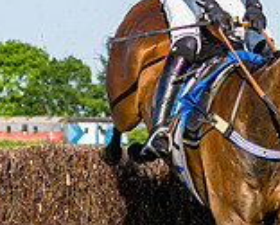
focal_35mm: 450
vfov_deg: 3.4
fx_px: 3731
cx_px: 541
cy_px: 343
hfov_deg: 4.2
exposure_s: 1/2000
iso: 200
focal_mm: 70
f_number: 4
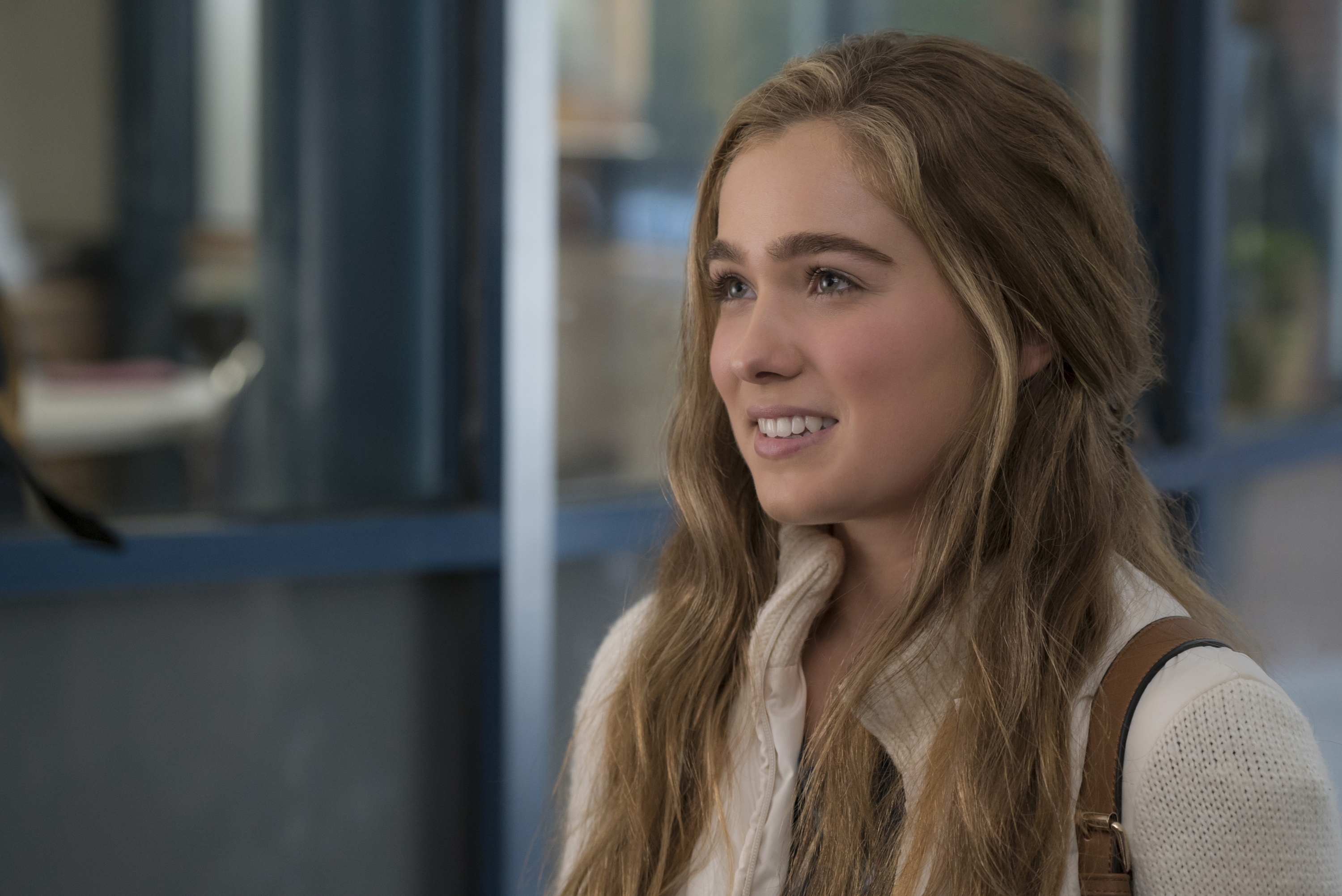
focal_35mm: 103
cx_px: 671
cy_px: 448
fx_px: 3842
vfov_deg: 13.3
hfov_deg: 19.8
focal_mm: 103
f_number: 4.5
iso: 3200
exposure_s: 1/125
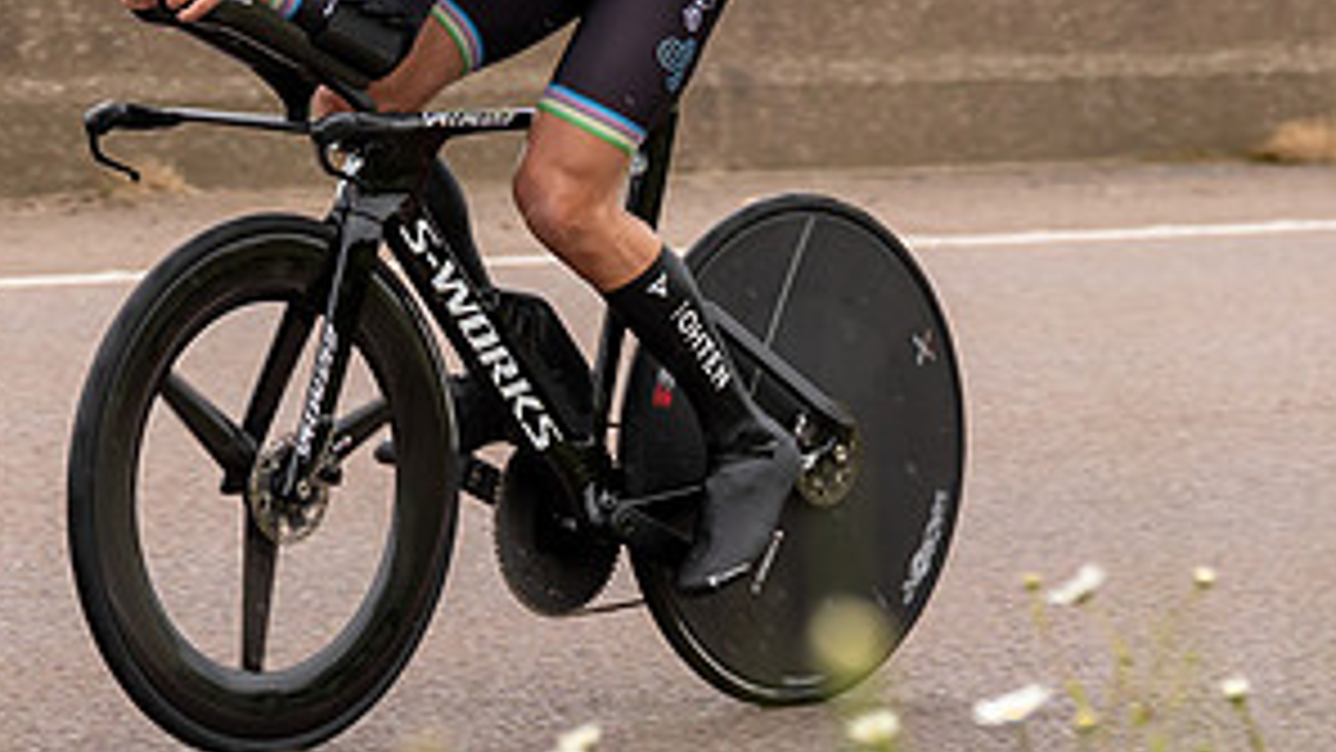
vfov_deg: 4.9
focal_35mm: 249
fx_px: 8820
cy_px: -3
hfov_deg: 8.6
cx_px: 326
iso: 320
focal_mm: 70
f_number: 3.5
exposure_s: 1/1000
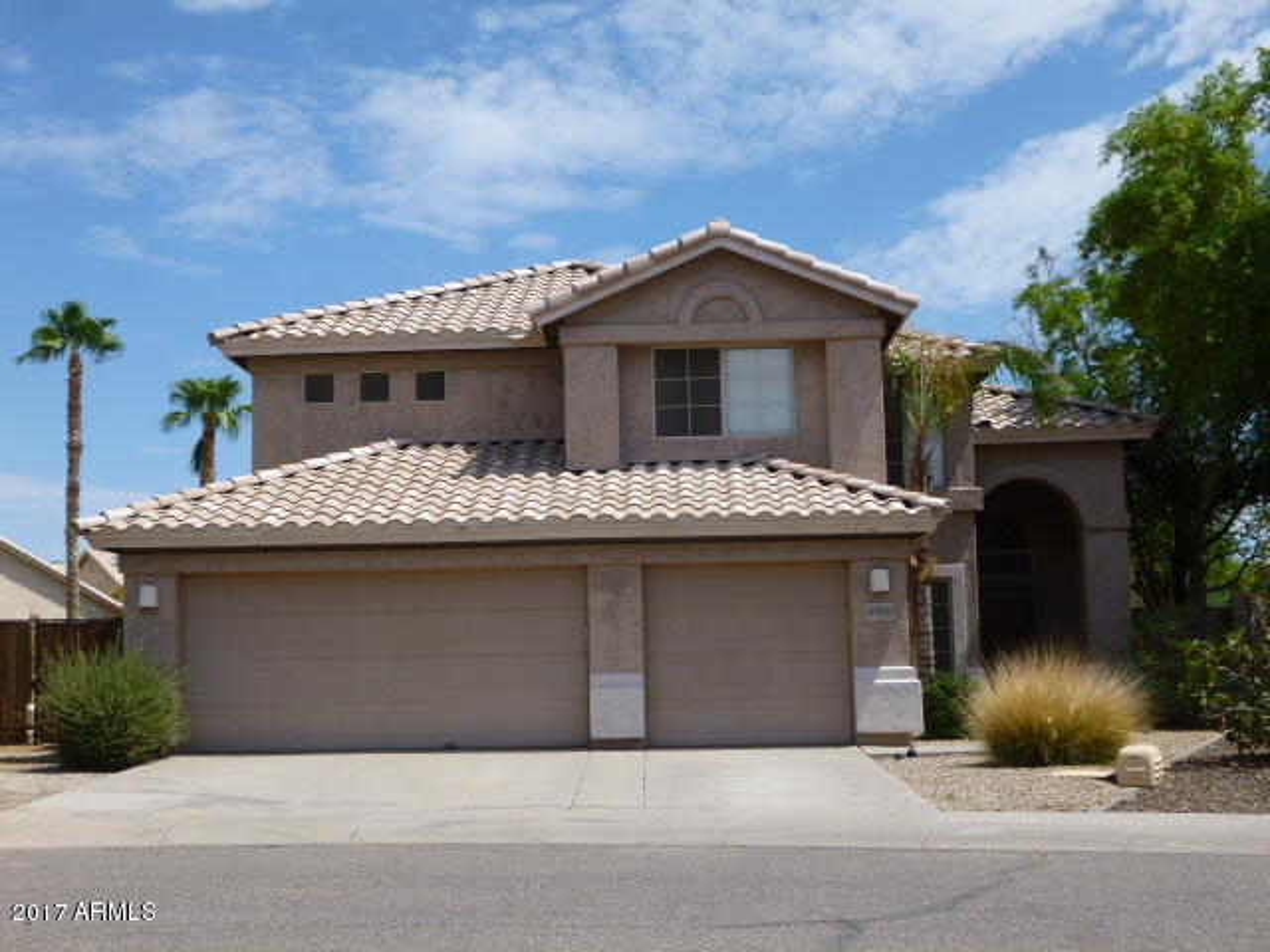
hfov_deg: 39.7
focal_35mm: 48
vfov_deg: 30.3
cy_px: 476
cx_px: 635
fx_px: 1761
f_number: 4
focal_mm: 8.6
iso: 100
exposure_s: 1/800
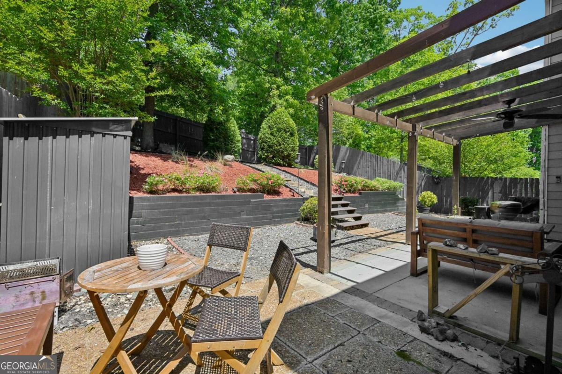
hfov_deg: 96.7
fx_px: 250
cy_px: 187
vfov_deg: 73.7
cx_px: 281
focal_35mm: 16
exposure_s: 1/1250
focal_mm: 16
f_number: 8
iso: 400
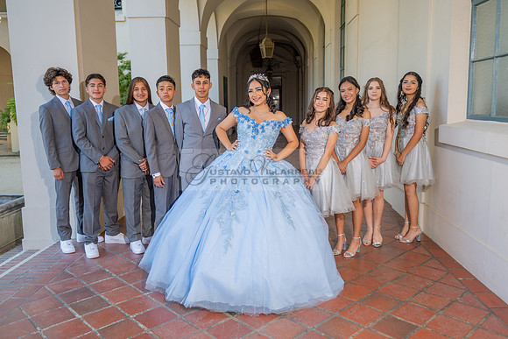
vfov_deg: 42.1
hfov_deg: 59.9
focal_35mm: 31
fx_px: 441
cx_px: 265
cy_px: 165
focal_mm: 28
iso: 200
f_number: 3.2
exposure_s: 1/200
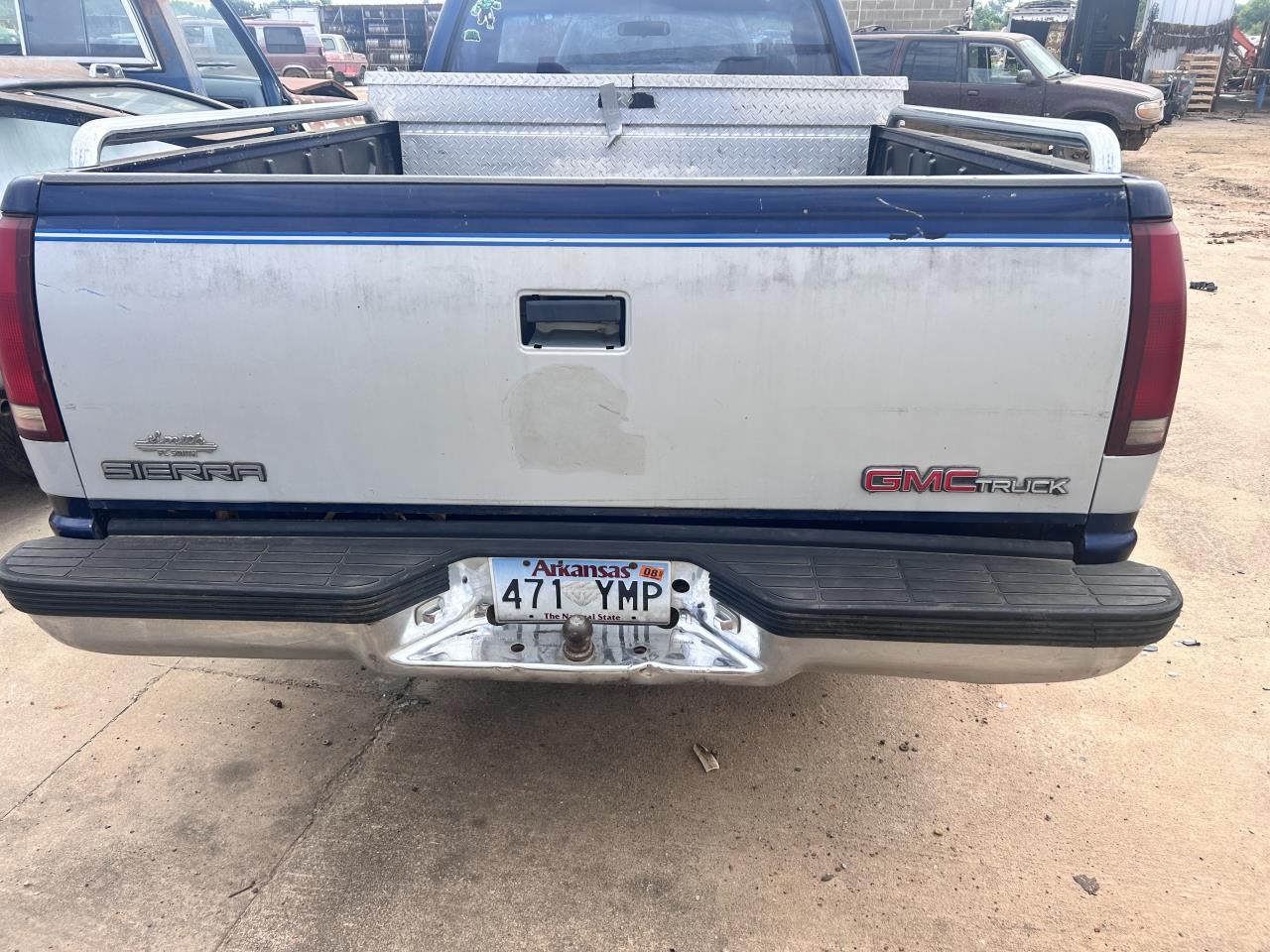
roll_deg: +0.1
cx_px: 635
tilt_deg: -25.9
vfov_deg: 53.1
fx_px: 954
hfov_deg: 67.3
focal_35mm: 26
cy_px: 476
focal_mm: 5.7
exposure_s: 1/1159
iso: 50
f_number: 1.5
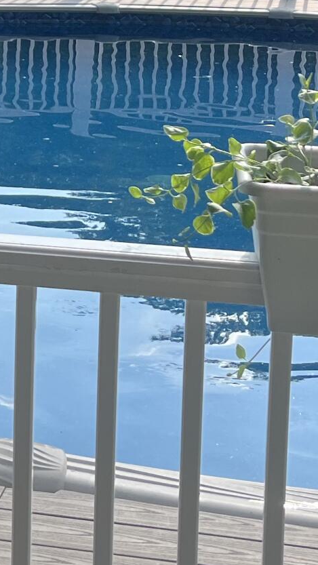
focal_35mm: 102
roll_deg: +0.0
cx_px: -227
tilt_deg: -7.9
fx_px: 1528
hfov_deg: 11.2
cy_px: 33
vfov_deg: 20.4
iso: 50
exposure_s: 1/1422
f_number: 1.6
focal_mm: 5.1
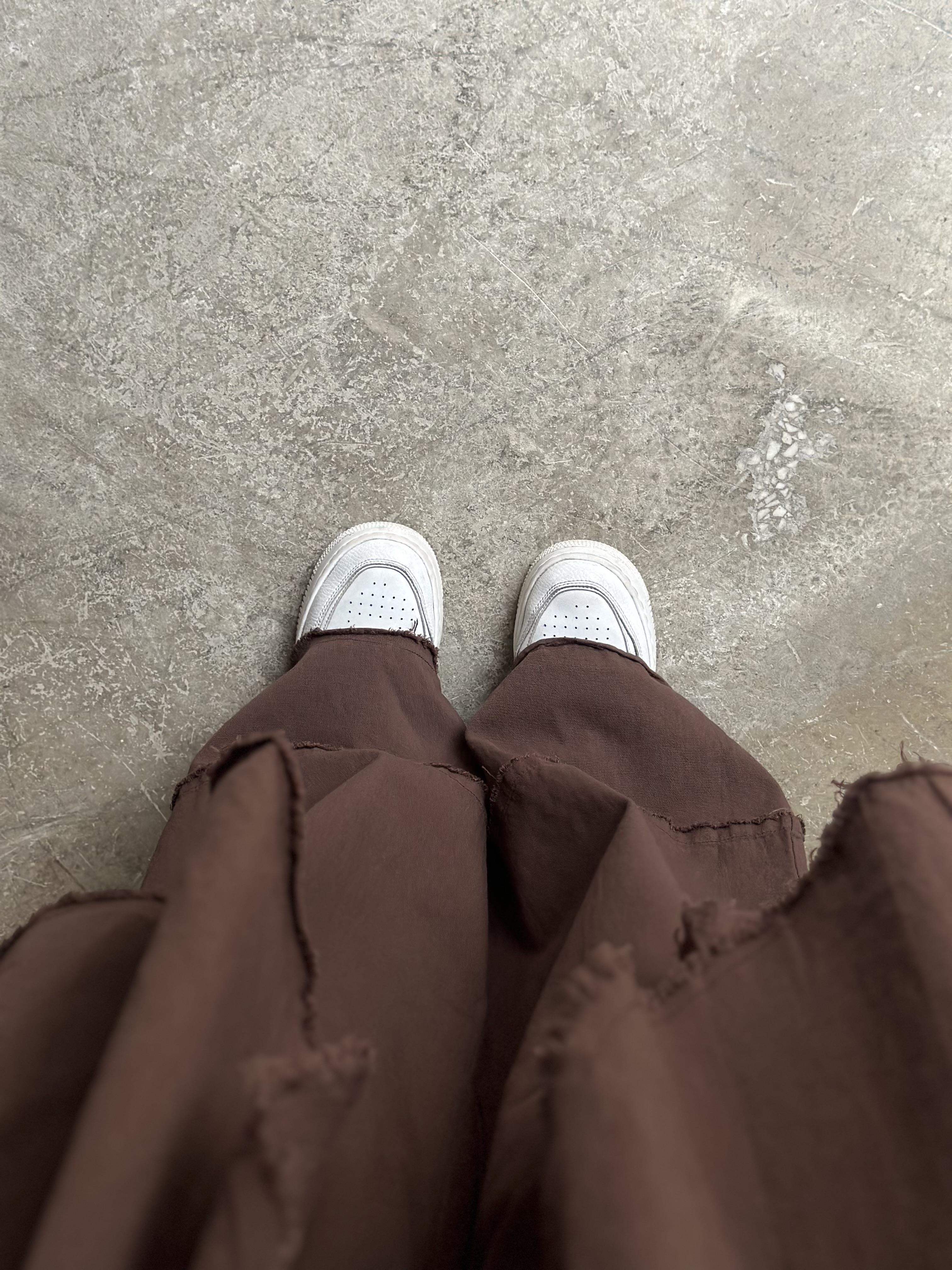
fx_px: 1760
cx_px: 476
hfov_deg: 30.3
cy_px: 635
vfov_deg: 39.7
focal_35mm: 48
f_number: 1.78
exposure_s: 1/60
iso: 160
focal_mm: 6.86
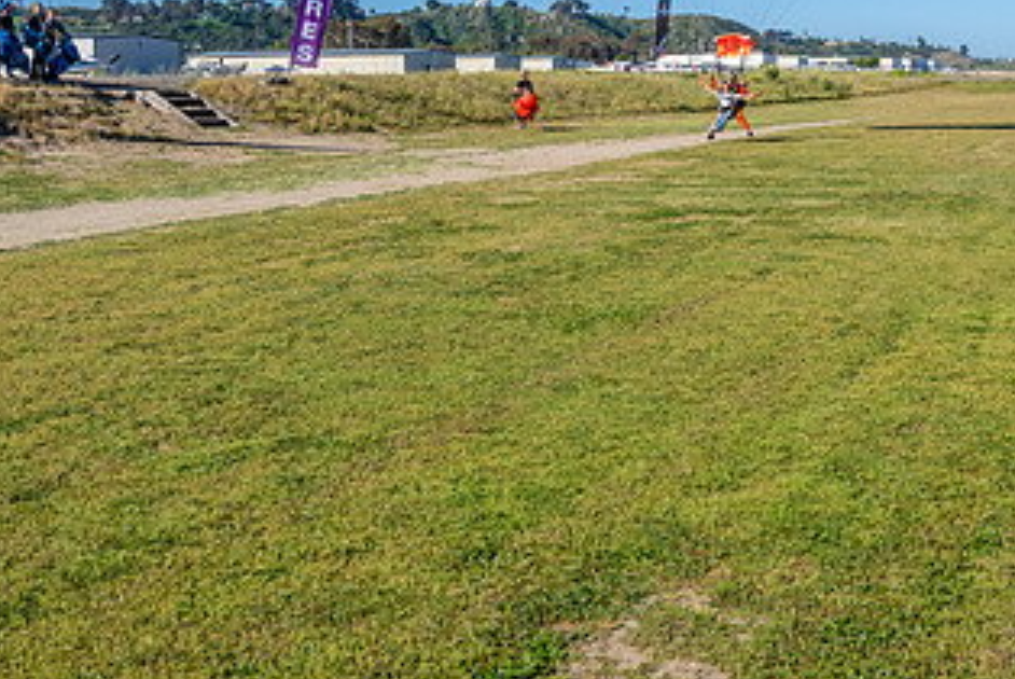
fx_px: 1355
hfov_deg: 40.2
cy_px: 167
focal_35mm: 48
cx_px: 724
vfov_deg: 27.7
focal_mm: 26
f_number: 11
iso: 800
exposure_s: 1/1600
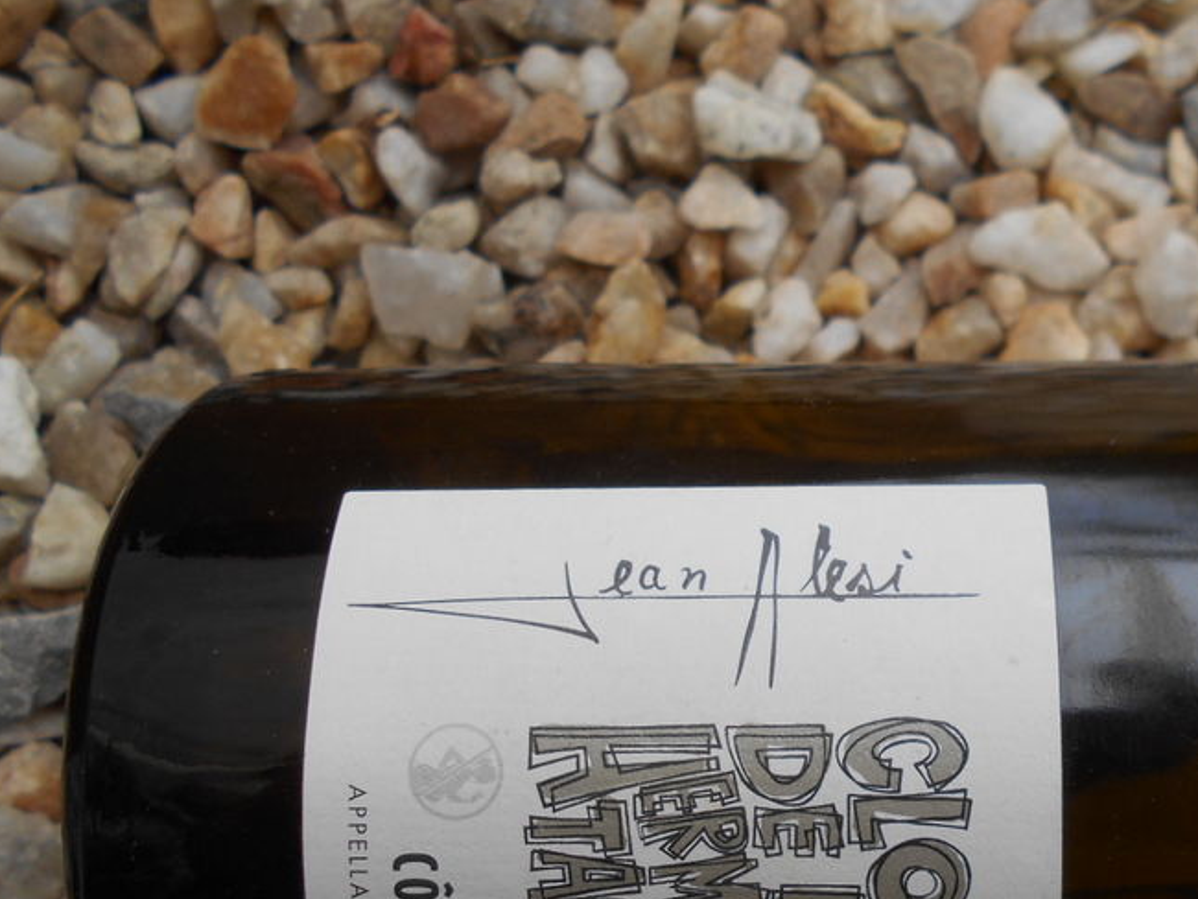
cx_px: 850
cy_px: 588
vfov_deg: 35.7
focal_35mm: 40
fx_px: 1385
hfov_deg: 45.7
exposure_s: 1/320
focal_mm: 4.6
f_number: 3.2
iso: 80
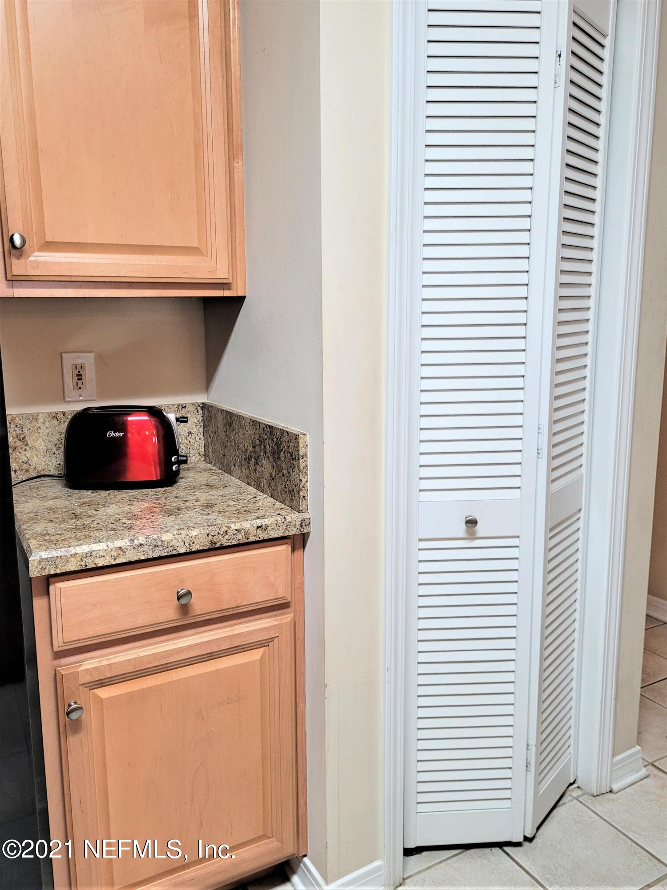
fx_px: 668
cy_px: 445
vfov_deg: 67.3
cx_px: 334
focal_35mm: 26
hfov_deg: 53.0
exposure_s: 1/59
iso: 250
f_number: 1.8
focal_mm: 5.4
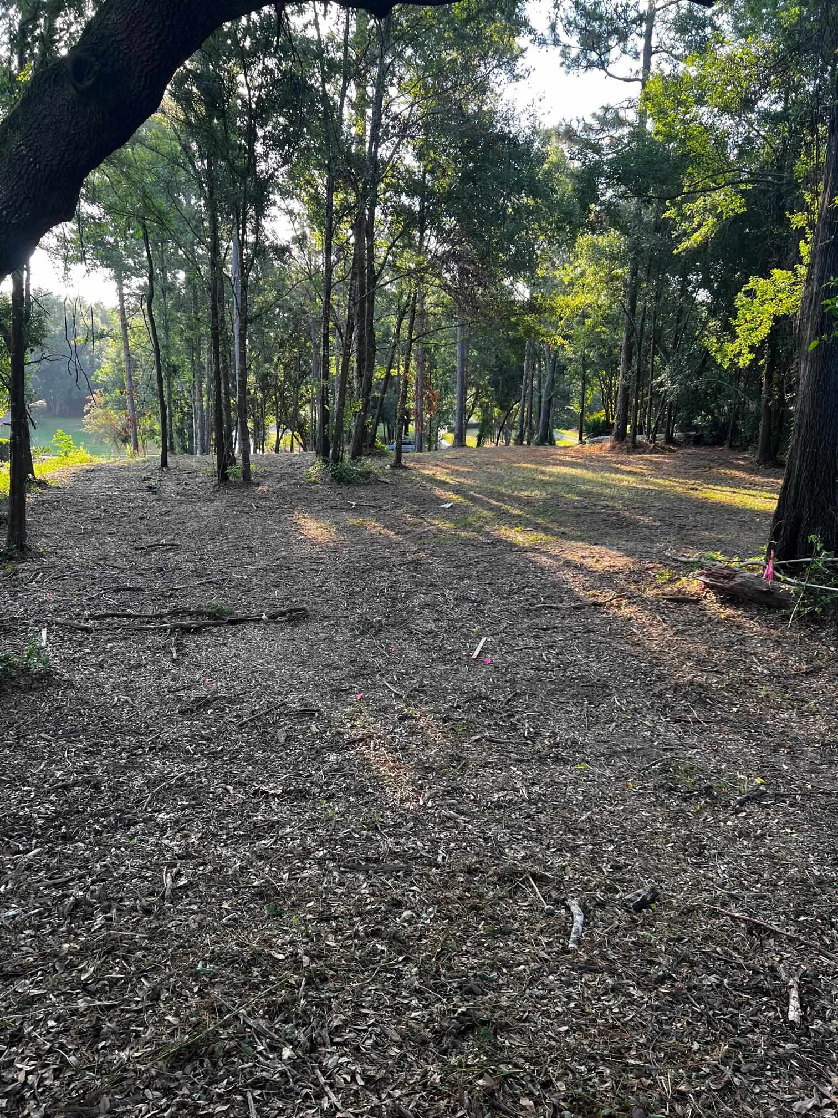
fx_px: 839
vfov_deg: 67.3
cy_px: 559
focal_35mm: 26
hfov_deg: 53.1
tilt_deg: -12.3
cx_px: 419
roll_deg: -1.0
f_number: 1.5
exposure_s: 1/166
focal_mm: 5.7
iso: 50
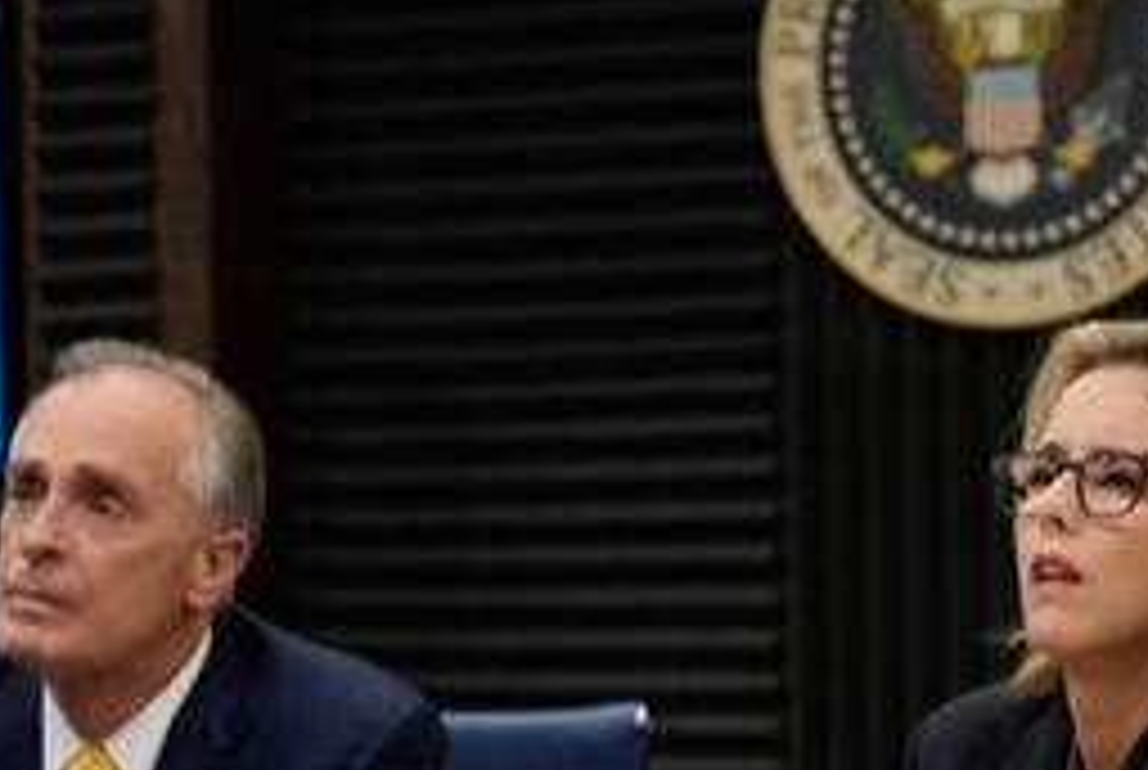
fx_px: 4376
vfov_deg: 10.0
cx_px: 716
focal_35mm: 137
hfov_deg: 14.9
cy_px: 657
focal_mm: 70
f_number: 2.8
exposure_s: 1/160
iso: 4000
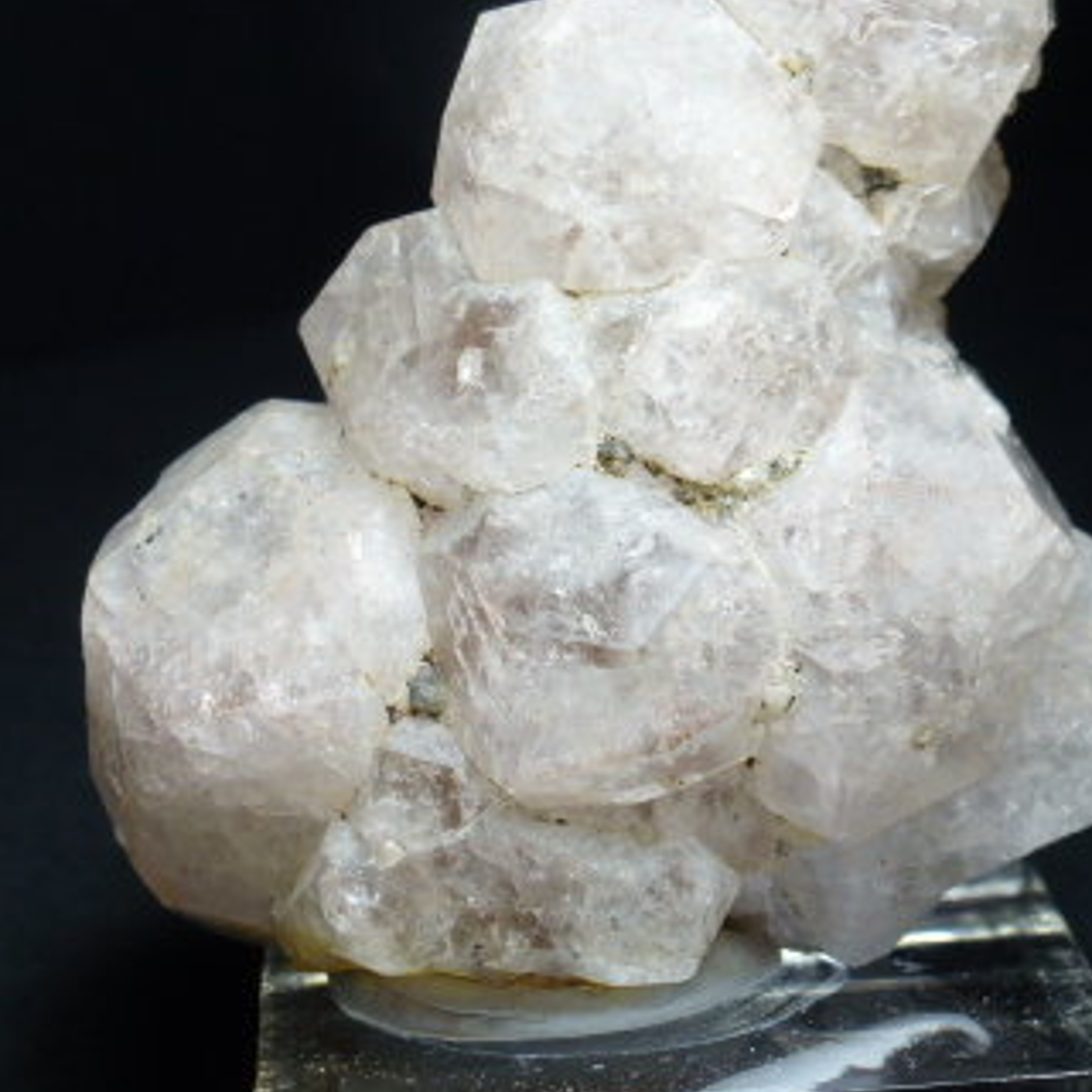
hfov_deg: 15.1
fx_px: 4104
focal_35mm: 115
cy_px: 396
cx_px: 679
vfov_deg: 15.1
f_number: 4.6
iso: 125
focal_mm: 11.7
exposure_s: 1/80
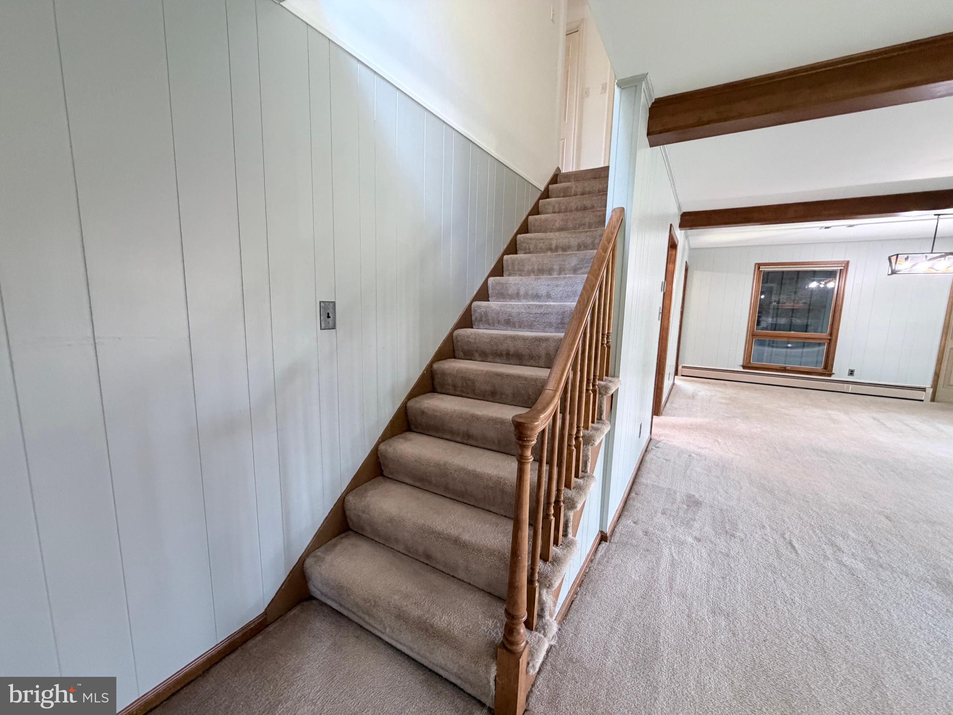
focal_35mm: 14
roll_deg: -1.4
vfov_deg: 85.7
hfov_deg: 102.1
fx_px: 385
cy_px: 358
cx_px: 476
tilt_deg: -6.4
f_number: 2.2
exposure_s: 1/60
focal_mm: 2.22
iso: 400
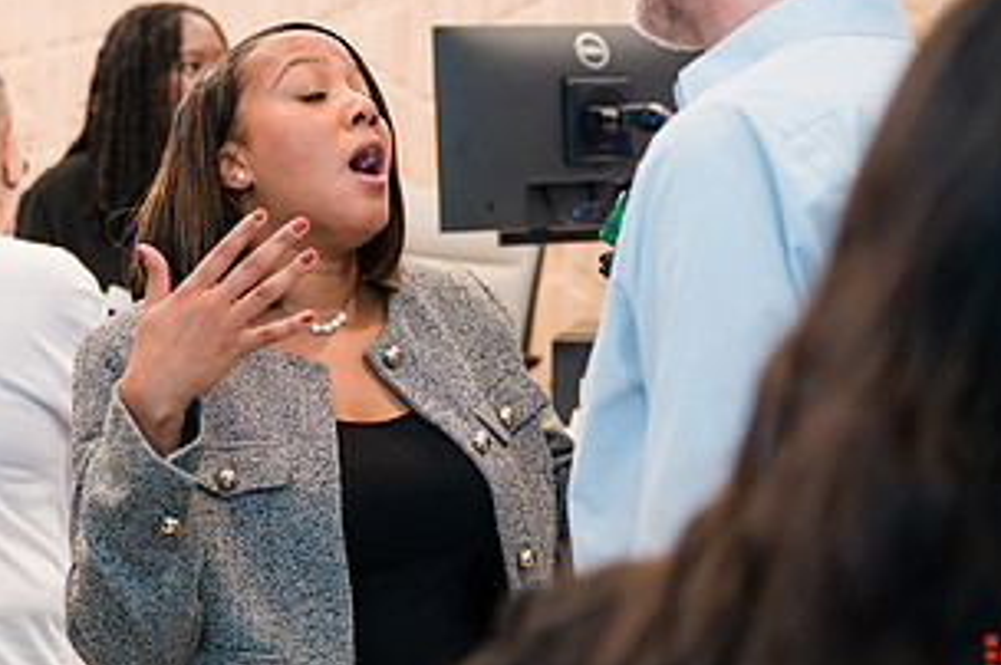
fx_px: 2722
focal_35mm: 98
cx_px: 263
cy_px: 171
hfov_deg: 20.7
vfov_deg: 13.9
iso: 500
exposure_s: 1/200
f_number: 3.2
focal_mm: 51
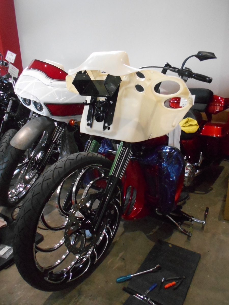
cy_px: 152
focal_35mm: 26
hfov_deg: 53.1
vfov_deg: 67.3
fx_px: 229
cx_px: 114
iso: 800
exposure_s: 1/50
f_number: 3.2
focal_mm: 4.6
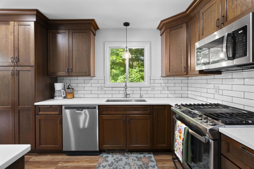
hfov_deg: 96.7
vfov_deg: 73.7
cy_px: 84
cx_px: 127
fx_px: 113
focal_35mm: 16
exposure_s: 1/2
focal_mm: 16
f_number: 8
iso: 640
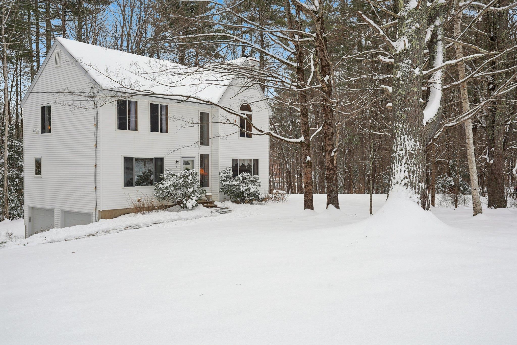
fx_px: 459
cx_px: 258
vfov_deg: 41.1
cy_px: 172
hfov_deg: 58.7
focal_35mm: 32
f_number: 8
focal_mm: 32
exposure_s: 1/40
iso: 100
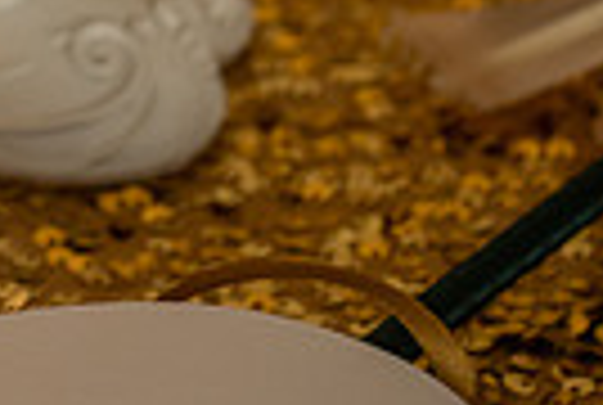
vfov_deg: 4.5
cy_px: -290
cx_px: -554
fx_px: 5070
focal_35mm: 302
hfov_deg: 6.6
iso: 800
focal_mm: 70
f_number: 5.6
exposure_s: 1/100
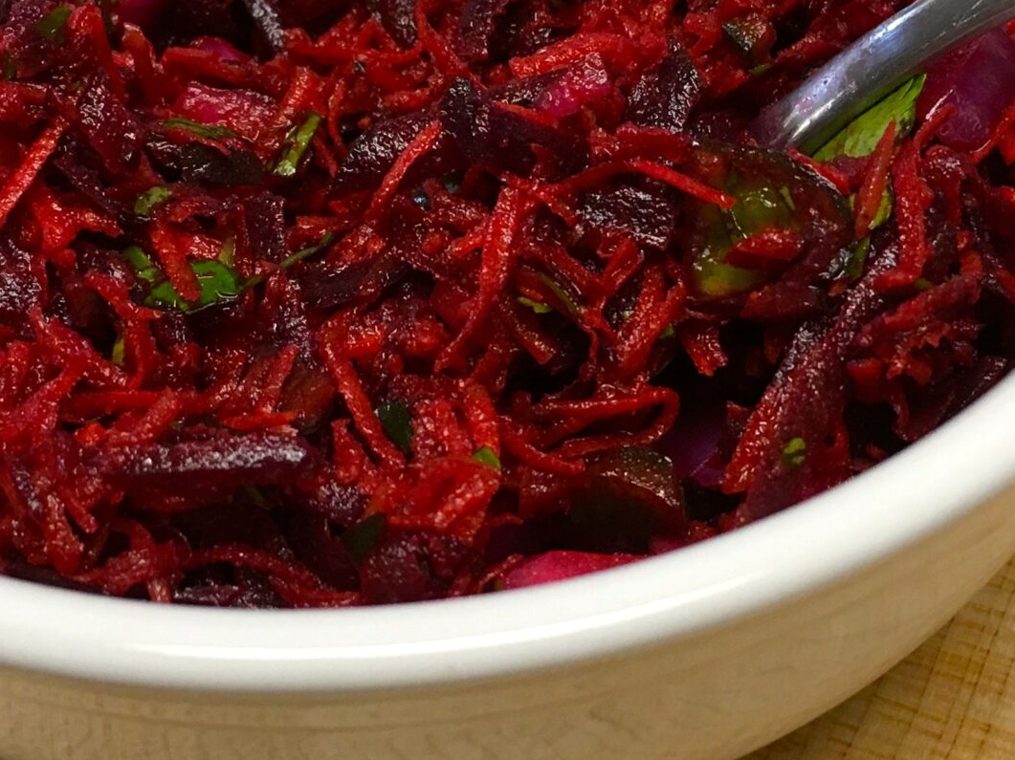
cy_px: 363
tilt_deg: -46.3
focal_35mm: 70
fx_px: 2052
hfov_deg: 27.7
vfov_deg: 21.0
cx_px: 598
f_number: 2.2
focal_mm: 4.15
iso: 40
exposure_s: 1/30
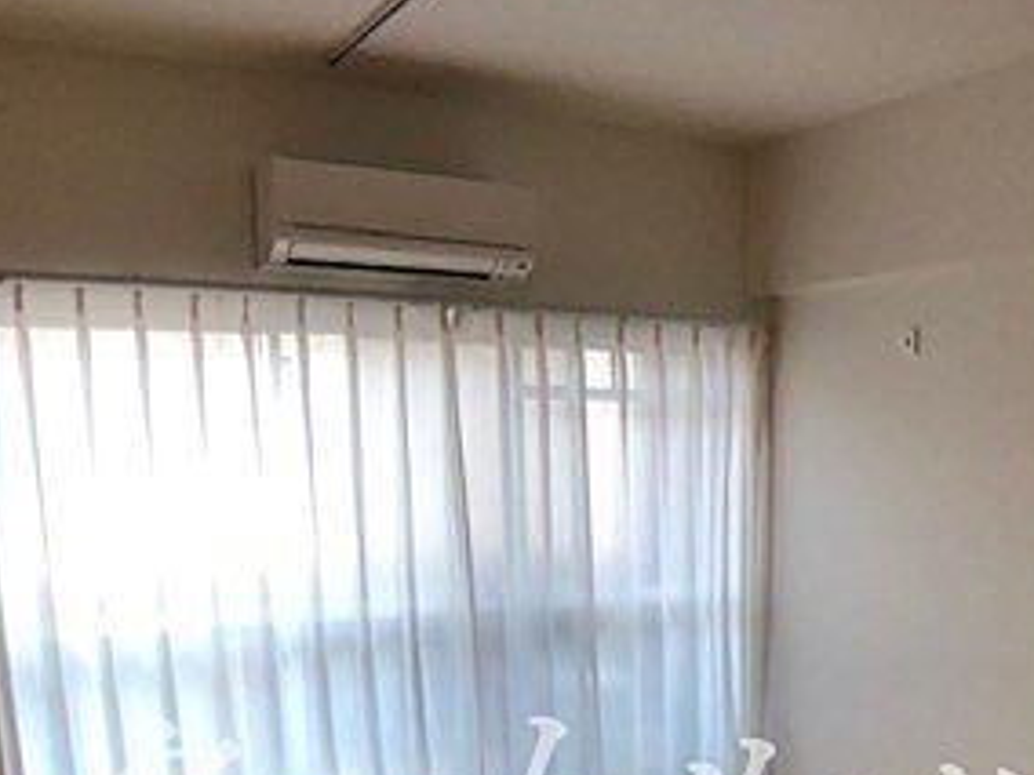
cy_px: 826
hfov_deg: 30.4
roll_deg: +0.8
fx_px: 1882
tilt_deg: -15.1
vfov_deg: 22.2
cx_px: 735
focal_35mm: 63
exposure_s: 1/30
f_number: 1.8
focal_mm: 4
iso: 32
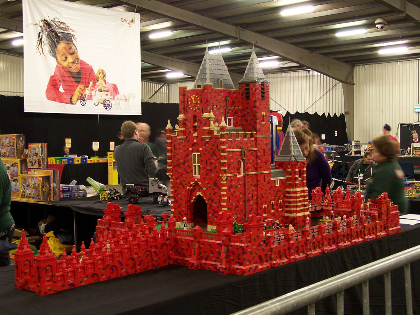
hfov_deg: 37.5
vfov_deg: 28.6
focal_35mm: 51
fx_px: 619
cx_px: 210
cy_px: 158
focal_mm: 8.5
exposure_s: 1/2
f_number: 3
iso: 80
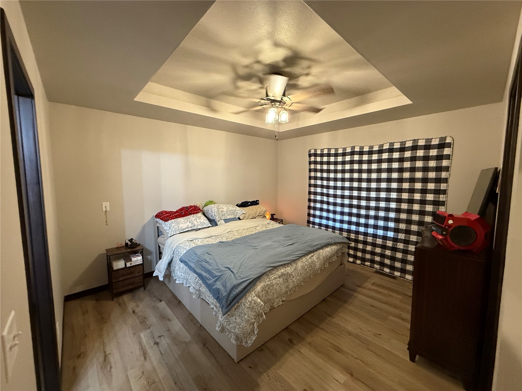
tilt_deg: -3.3
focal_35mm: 14
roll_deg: +1.3
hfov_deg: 102.1
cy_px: 196
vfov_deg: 85.7
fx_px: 211
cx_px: 261
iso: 640
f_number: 2.2
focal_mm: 2.22
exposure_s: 1/60
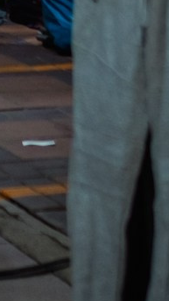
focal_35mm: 273
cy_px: -289
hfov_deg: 4.3
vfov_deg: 7.6
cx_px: -283
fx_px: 2179
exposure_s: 1/80
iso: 200
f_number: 1.4
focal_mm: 23
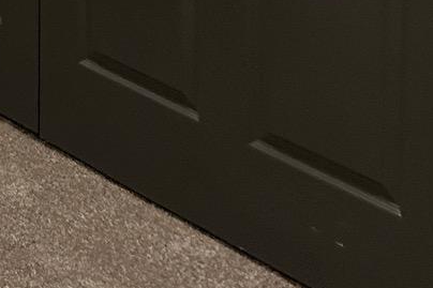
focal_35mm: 137
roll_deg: +1.5
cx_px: -532
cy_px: -475
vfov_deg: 8.8
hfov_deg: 12.5
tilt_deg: -5.5
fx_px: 1647
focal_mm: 5.7
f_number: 1.5
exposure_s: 1/60
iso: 100
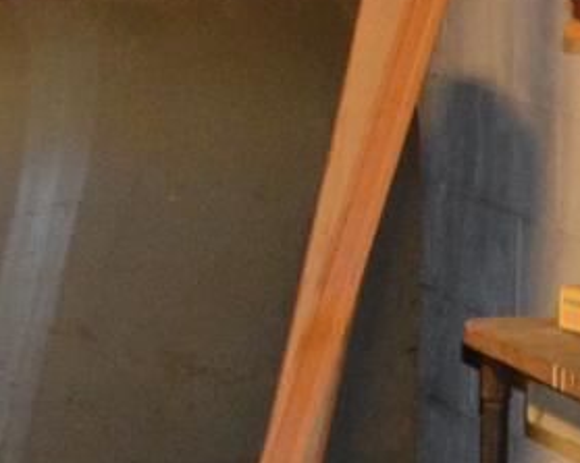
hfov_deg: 9.2
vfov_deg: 7.4
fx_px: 3552
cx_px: -168
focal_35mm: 207
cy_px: 406
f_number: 3.8
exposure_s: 1/60
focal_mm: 20
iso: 1100
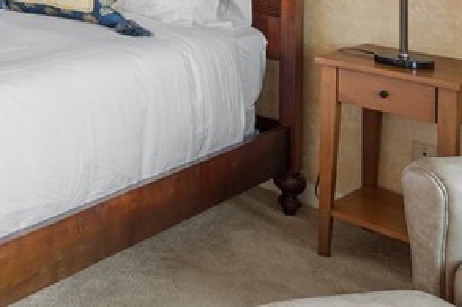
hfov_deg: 28.4
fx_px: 718
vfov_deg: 20.9
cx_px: -158
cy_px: -138
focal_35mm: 56
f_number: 9
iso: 400
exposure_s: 1/1.25
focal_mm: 16
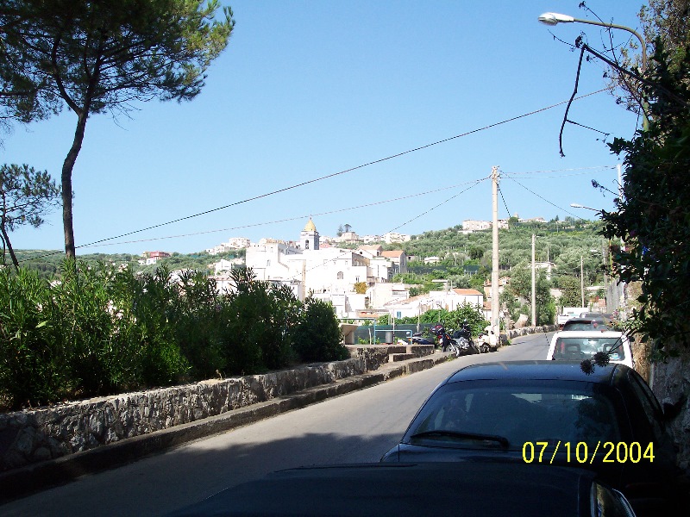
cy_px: 258
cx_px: 345
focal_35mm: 38
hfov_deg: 49.0
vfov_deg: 37.7
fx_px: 757
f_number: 4.8
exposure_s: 1/500
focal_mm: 8
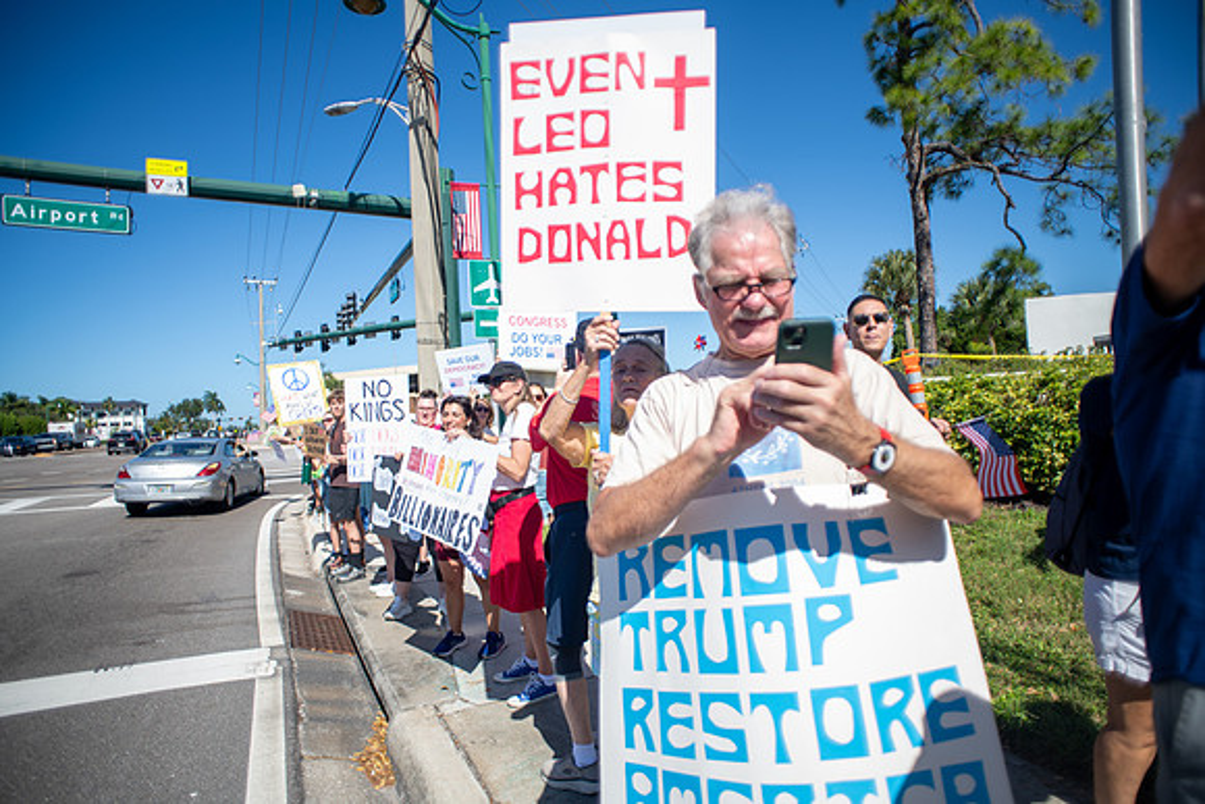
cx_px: 602
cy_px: 402
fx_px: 670
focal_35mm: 20
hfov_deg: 84.0
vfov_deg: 62.0
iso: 64
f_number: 8
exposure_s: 1/640
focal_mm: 20
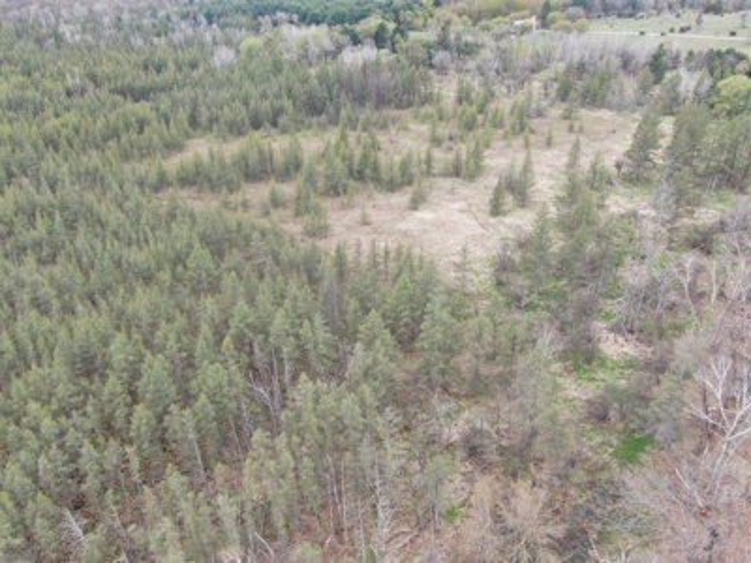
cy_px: 282
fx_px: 651
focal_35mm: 30
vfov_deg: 46.8
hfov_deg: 60.0
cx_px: 376
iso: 100
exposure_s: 1/160
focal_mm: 5.22
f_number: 3.1
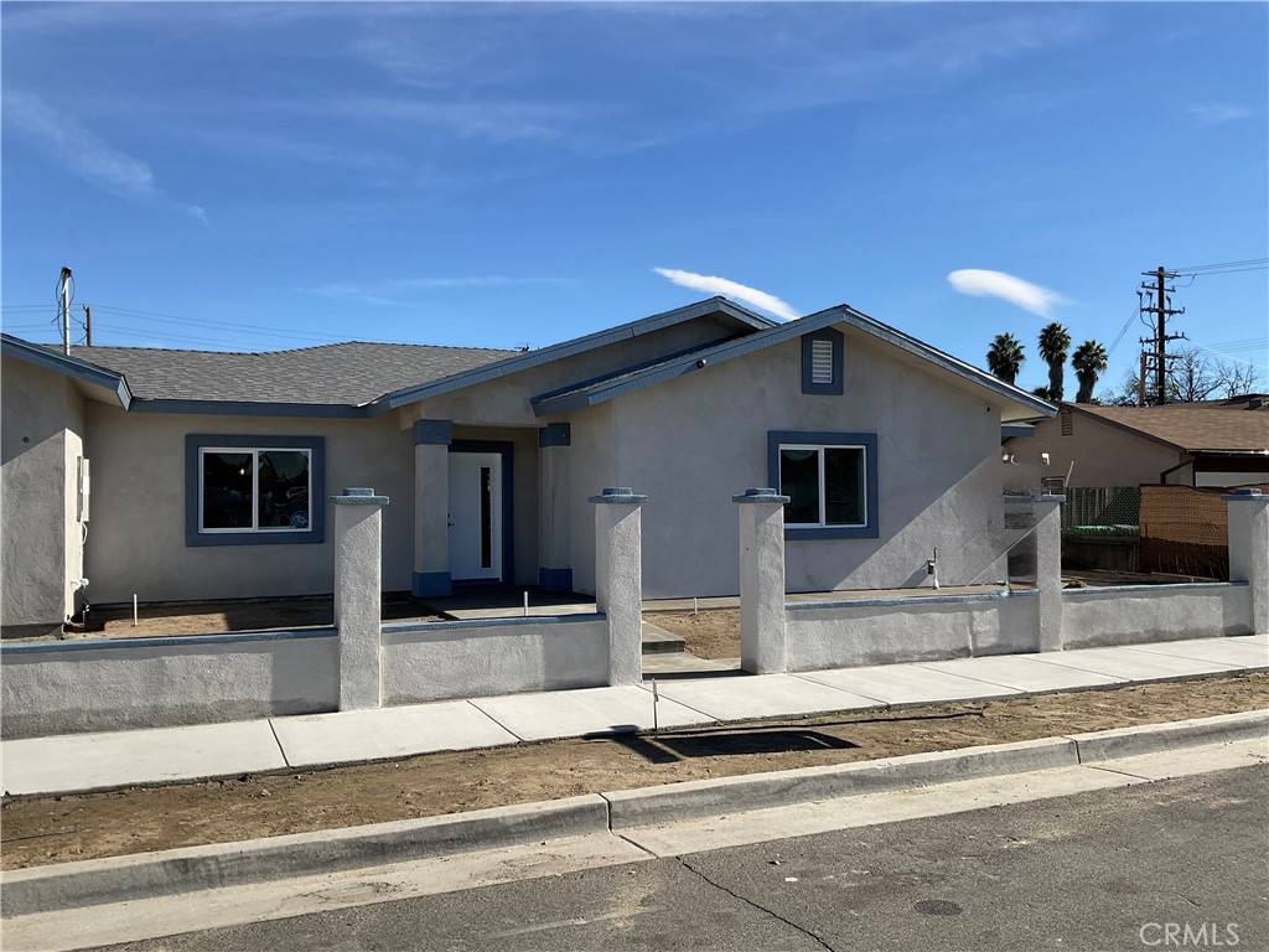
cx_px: 634
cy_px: 476
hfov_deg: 61.7
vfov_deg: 48.2
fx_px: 1063
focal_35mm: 29
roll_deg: -0.4
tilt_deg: +1.6
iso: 16
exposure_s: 1/2058
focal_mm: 3
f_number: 1.8
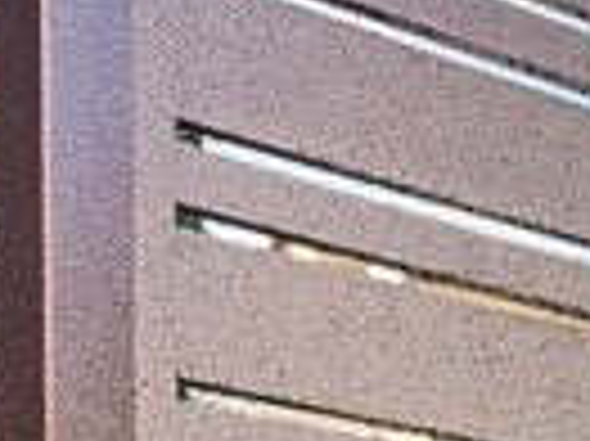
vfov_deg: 7.3
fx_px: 3065
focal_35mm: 180
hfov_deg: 11.0
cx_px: 221
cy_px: 1314
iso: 25
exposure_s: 1/168
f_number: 1.8
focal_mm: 5.4
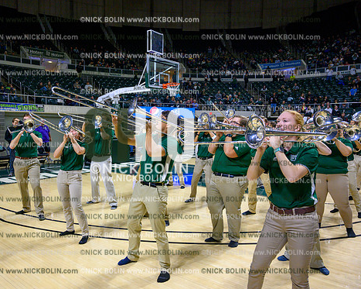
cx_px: 139
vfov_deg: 51.5
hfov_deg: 61.5
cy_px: 145
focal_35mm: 28
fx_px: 299
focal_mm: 24
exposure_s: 1/800
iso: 3200
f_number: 4.5
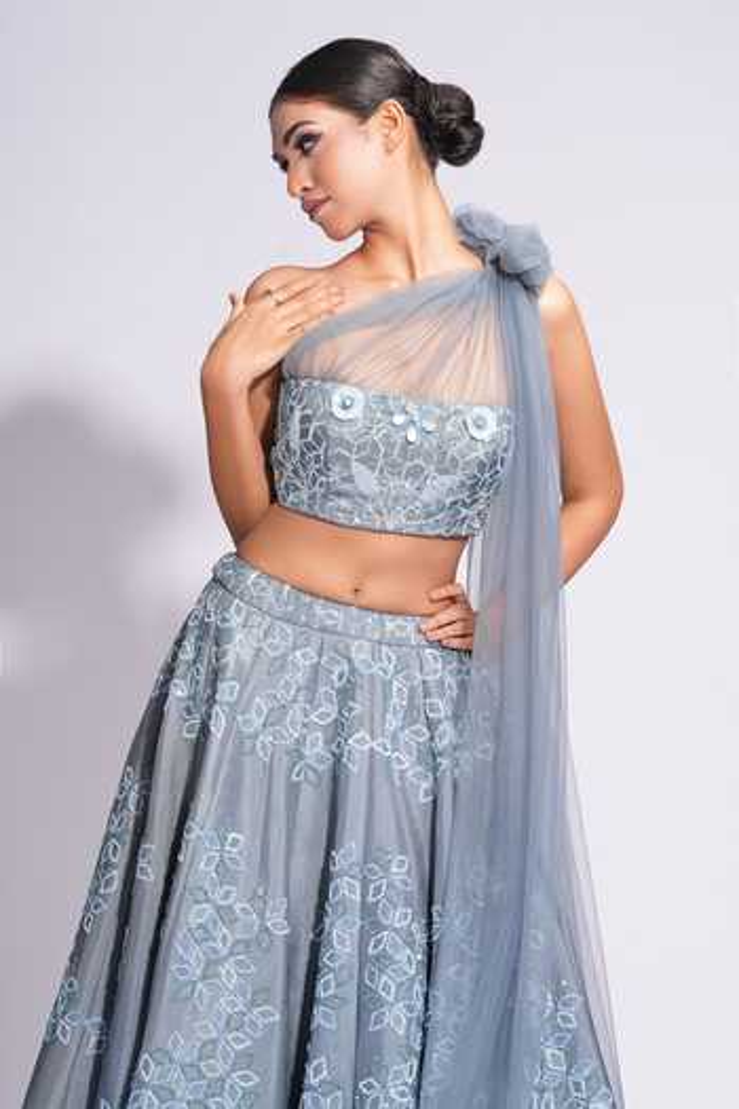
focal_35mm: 122
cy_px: 554
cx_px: 370
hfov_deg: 11.2
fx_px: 3756
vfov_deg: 16.8
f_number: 7.1
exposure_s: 1/160
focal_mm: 122
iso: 200
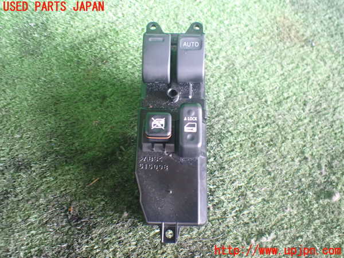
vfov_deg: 46.8
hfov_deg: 60.0
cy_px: 129
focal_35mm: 30
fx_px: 298
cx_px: 172
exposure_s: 1/30
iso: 800
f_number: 2.3
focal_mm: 5.4
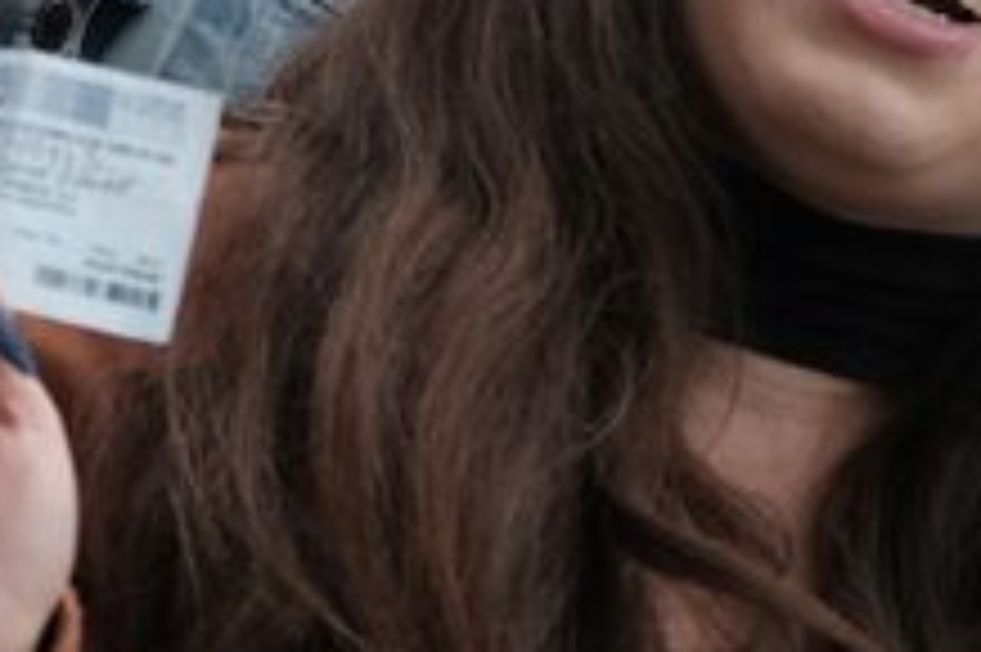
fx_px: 7951
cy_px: -558
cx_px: -320
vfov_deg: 4.6
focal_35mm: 292
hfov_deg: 7.0
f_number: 2
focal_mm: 35
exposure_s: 1/1000
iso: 200
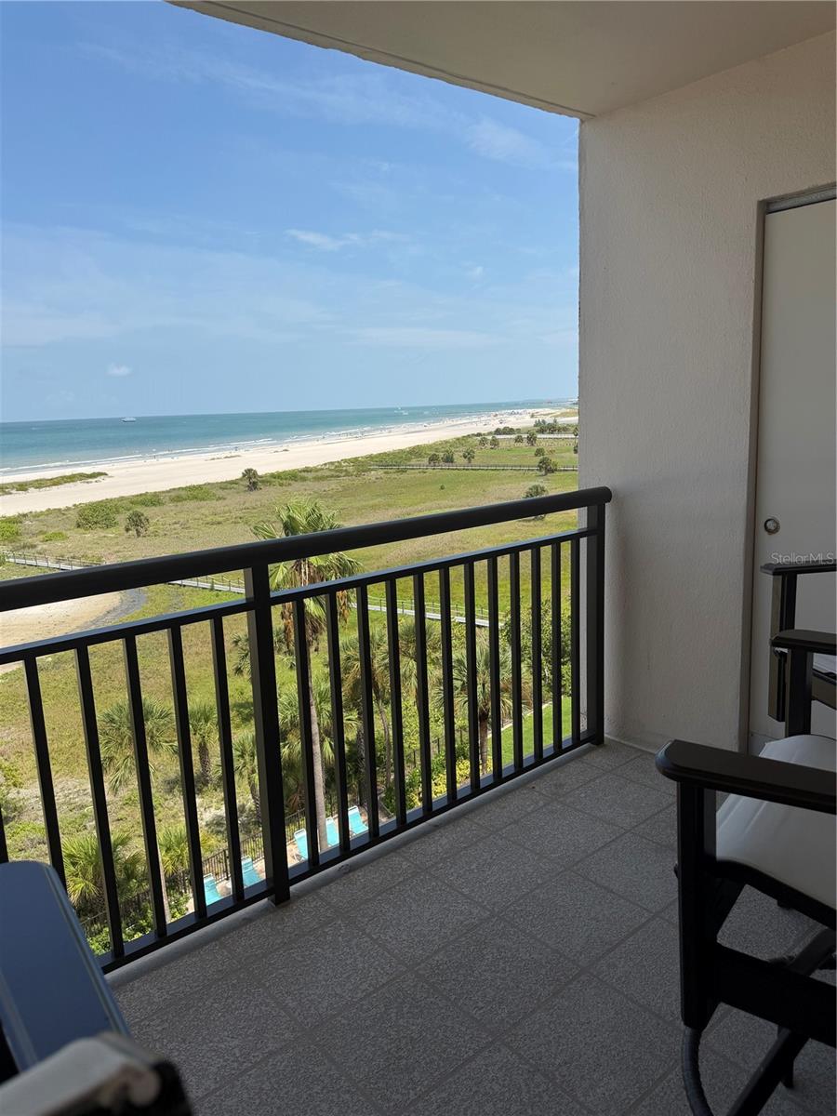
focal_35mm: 24
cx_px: 418
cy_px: 558
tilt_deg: -11.7
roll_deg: +2.3
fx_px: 774
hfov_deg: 56.8
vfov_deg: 71.6
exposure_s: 1/4673
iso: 80
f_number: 1.78
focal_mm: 6.76
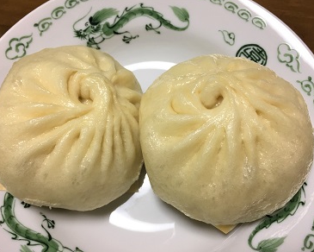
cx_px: 153
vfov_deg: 47.1
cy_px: 126
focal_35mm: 31
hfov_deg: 57.2
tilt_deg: -67.3
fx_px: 288
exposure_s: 1/30
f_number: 2.2
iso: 40
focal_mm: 4.15
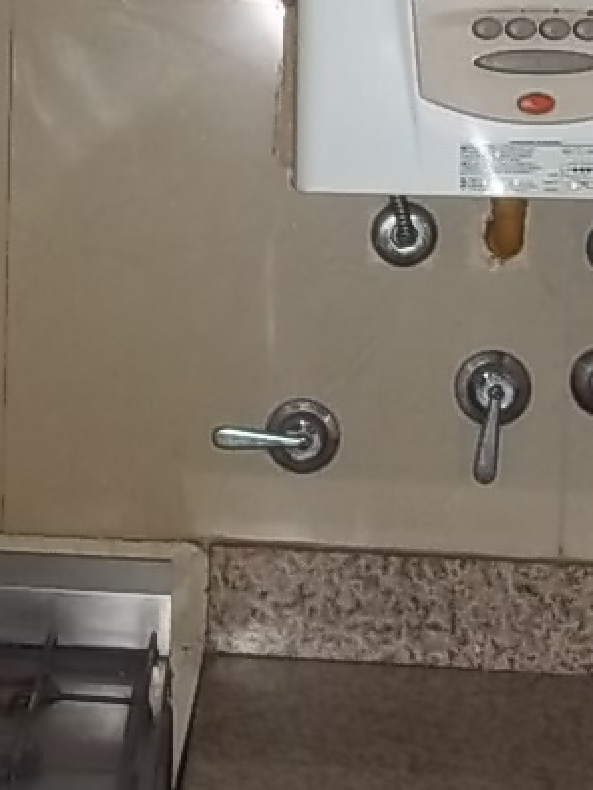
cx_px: -211
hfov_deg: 12.3
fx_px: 2648
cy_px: 159
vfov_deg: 16.8
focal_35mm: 116
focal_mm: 6.5
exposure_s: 1/30
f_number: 3.1
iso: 80
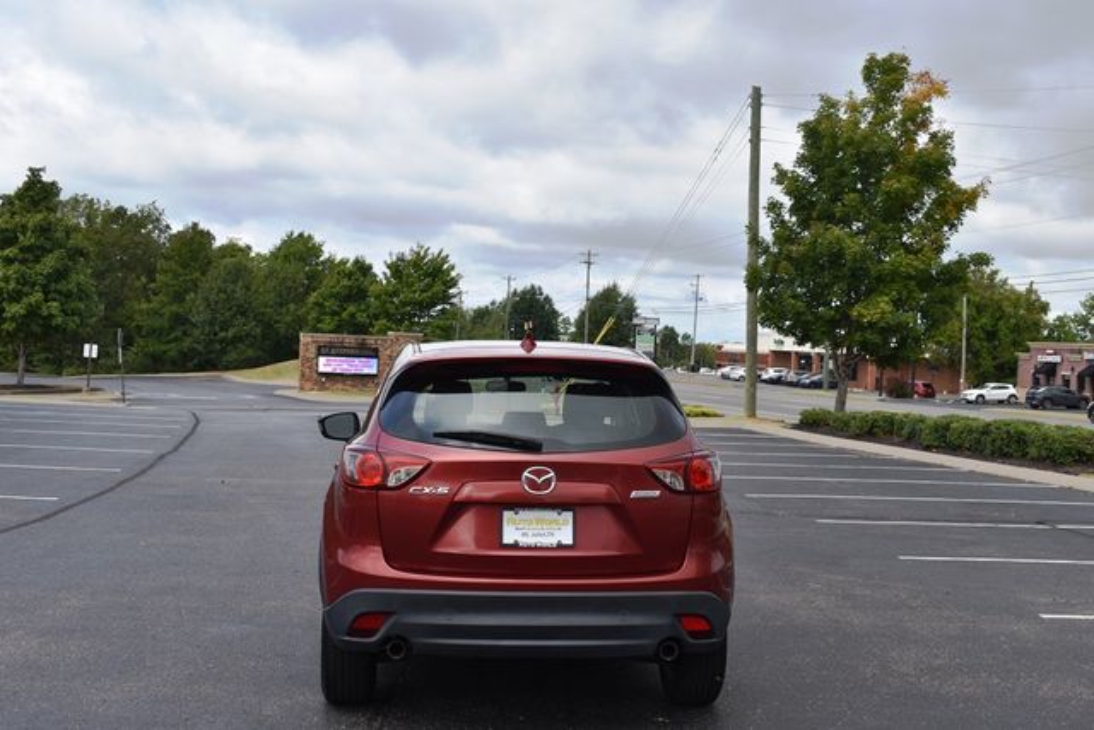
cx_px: 547
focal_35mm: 48
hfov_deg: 41.1
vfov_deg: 28.1
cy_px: 365
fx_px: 1459
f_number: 8
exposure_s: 1/250
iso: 125
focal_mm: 32
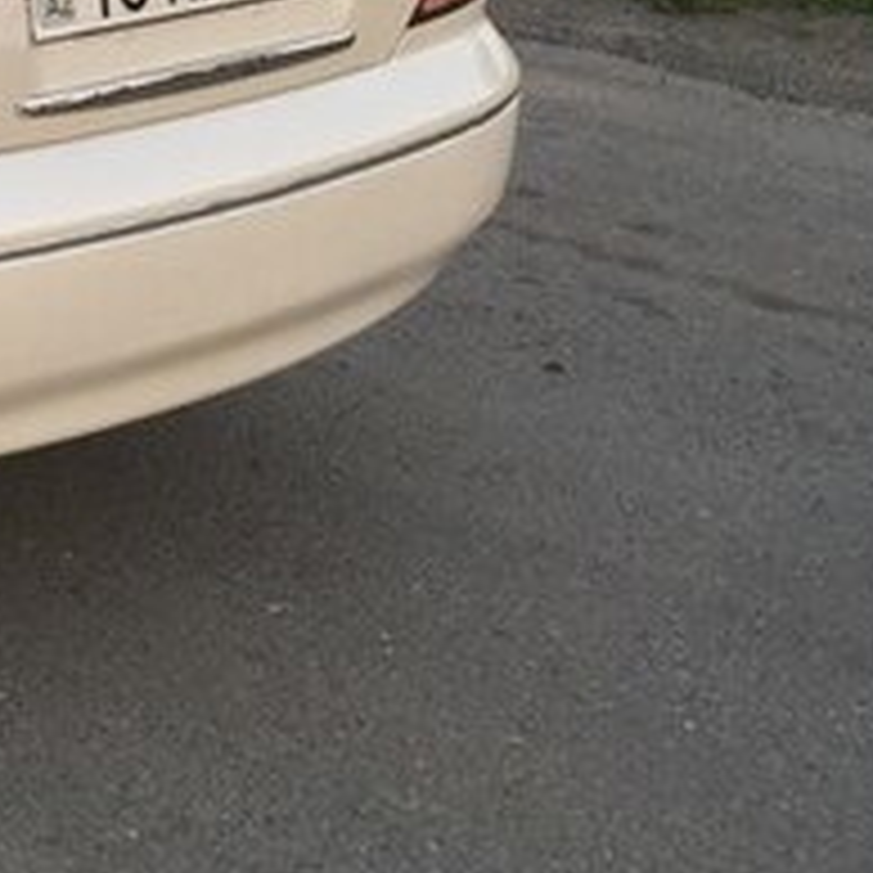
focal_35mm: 87
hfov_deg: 18.1
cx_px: -387
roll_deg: -1.9
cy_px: -20
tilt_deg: -12.7
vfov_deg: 19.3
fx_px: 2482
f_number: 2.2
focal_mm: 4.15
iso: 32
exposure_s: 1/50
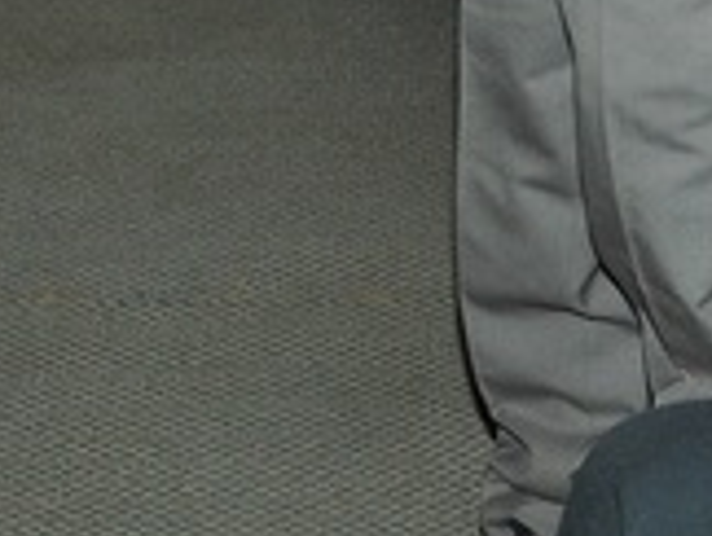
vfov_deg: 10.6
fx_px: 2637
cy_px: -569
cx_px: 123
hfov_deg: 15.3
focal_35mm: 128
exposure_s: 1/125
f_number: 5.6
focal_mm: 18
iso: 500
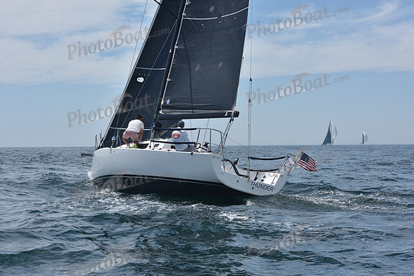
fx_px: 828
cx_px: 208
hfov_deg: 28.1
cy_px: 136
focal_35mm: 72
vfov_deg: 18.9
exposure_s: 1/800
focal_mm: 70
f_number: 10
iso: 250
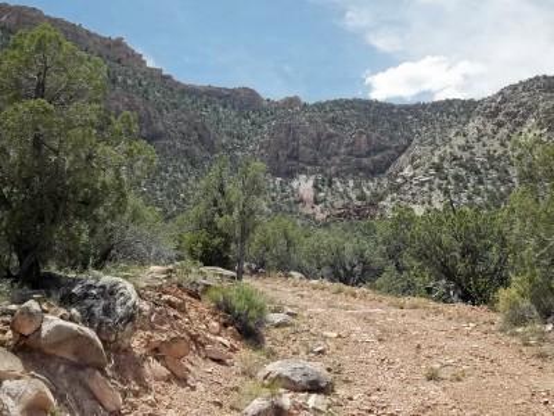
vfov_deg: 38.7
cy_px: 208
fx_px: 592
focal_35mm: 37
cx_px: 277
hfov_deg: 50.1
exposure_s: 1/125
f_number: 10.1
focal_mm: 6.6
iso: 80
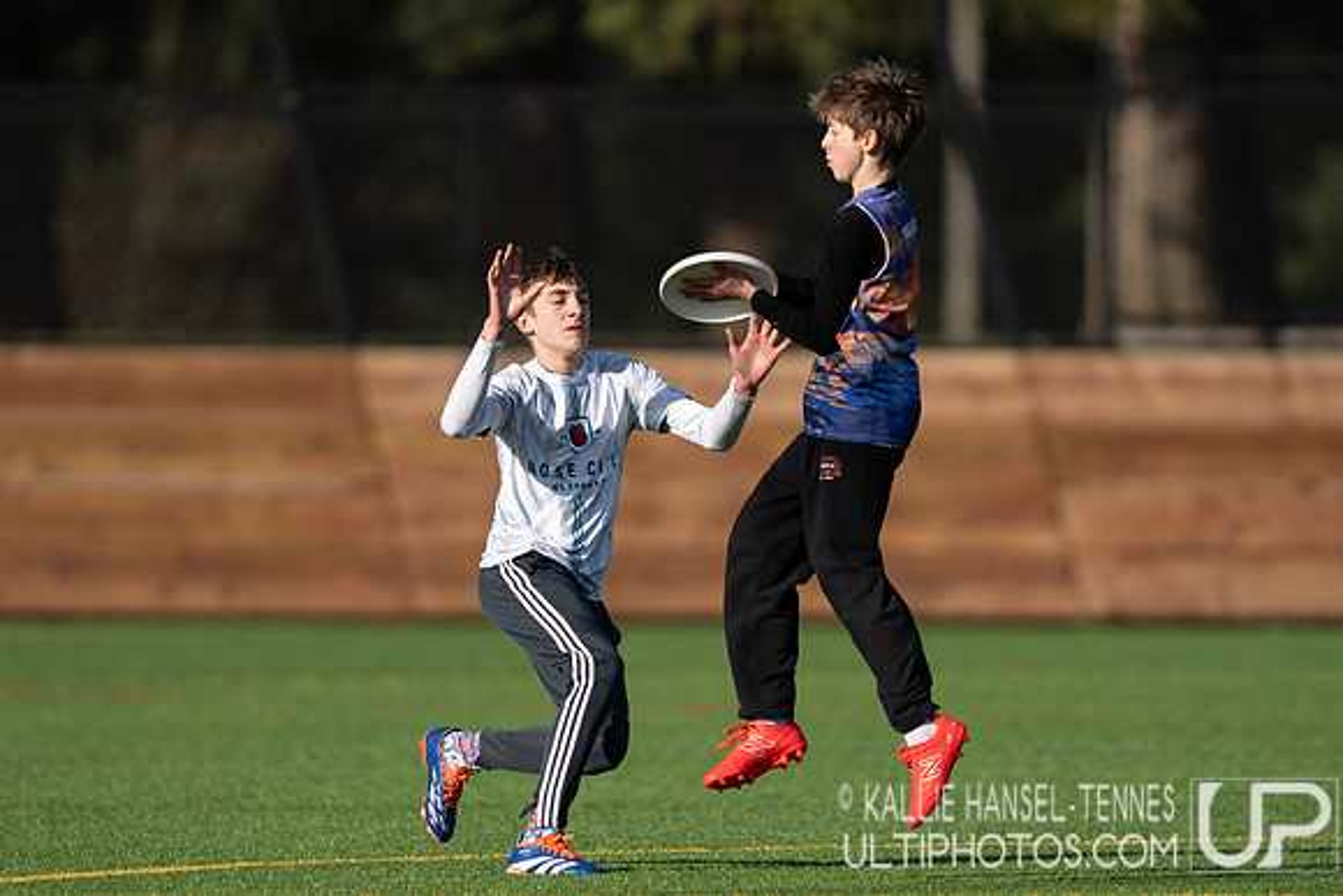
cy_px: 523
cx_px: 608
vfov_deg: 2.1
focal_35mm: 645
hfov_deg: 3.2
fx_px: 24074
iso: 100
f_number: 2.8
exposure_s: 1/2000
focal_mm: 400
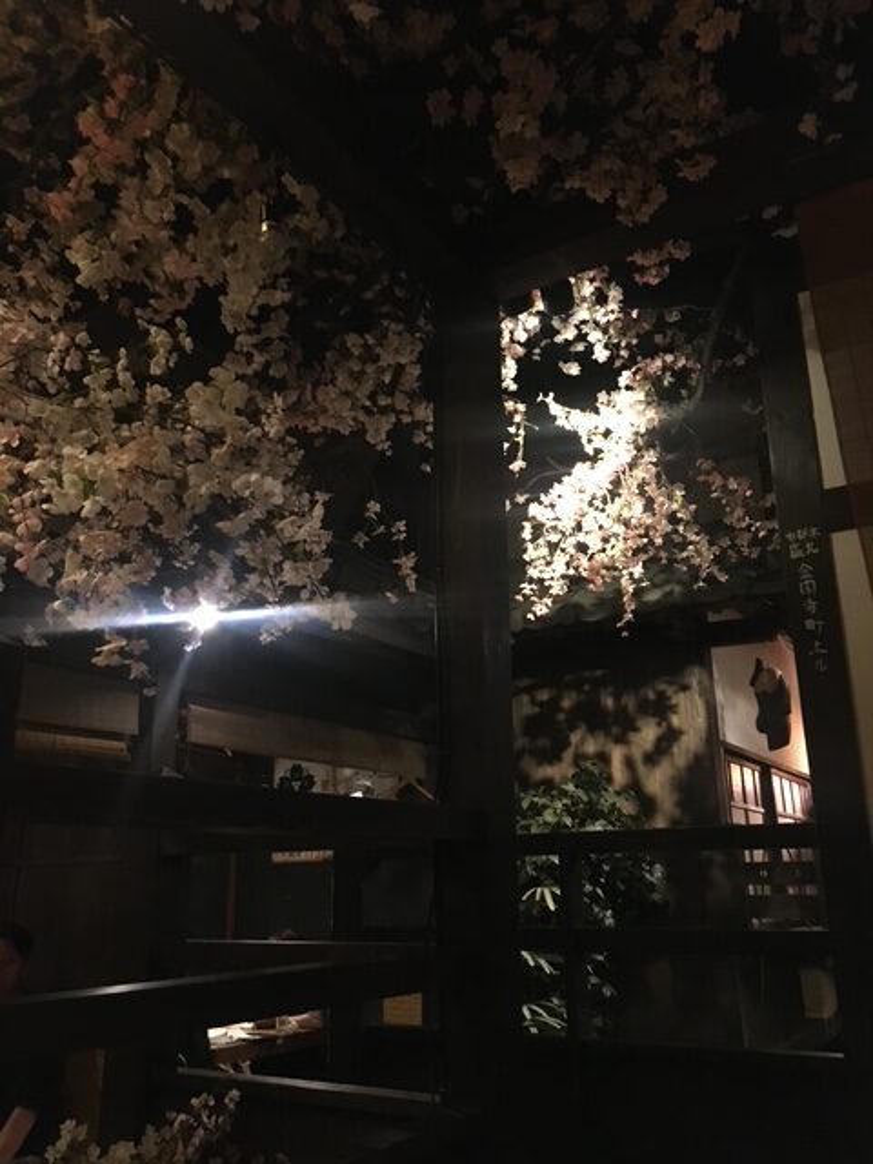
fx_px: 975
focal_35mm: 29
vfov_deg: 61.7
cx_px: 436
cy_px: 582
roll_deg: -0.1
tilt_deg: +18.6
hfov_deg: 48.2
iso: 500
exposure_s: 1/15
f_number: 2.2
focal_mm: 4.15
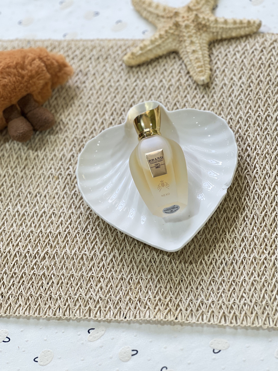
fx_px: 825
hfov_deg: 19.1
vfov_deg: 25.3
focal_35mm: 77
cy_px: 186
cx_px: 139
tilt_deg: -56.5
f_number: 2.8
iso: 160
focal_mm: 9
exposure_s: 1/50
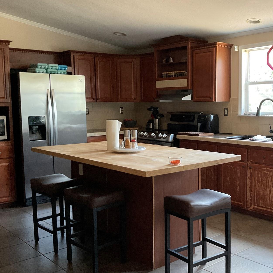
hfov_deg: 39.6
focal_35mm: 42
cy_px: 139
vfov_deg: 40.0
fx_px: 375
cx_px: 181
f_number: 1.8
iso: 200
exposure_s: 1/60
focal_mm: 3
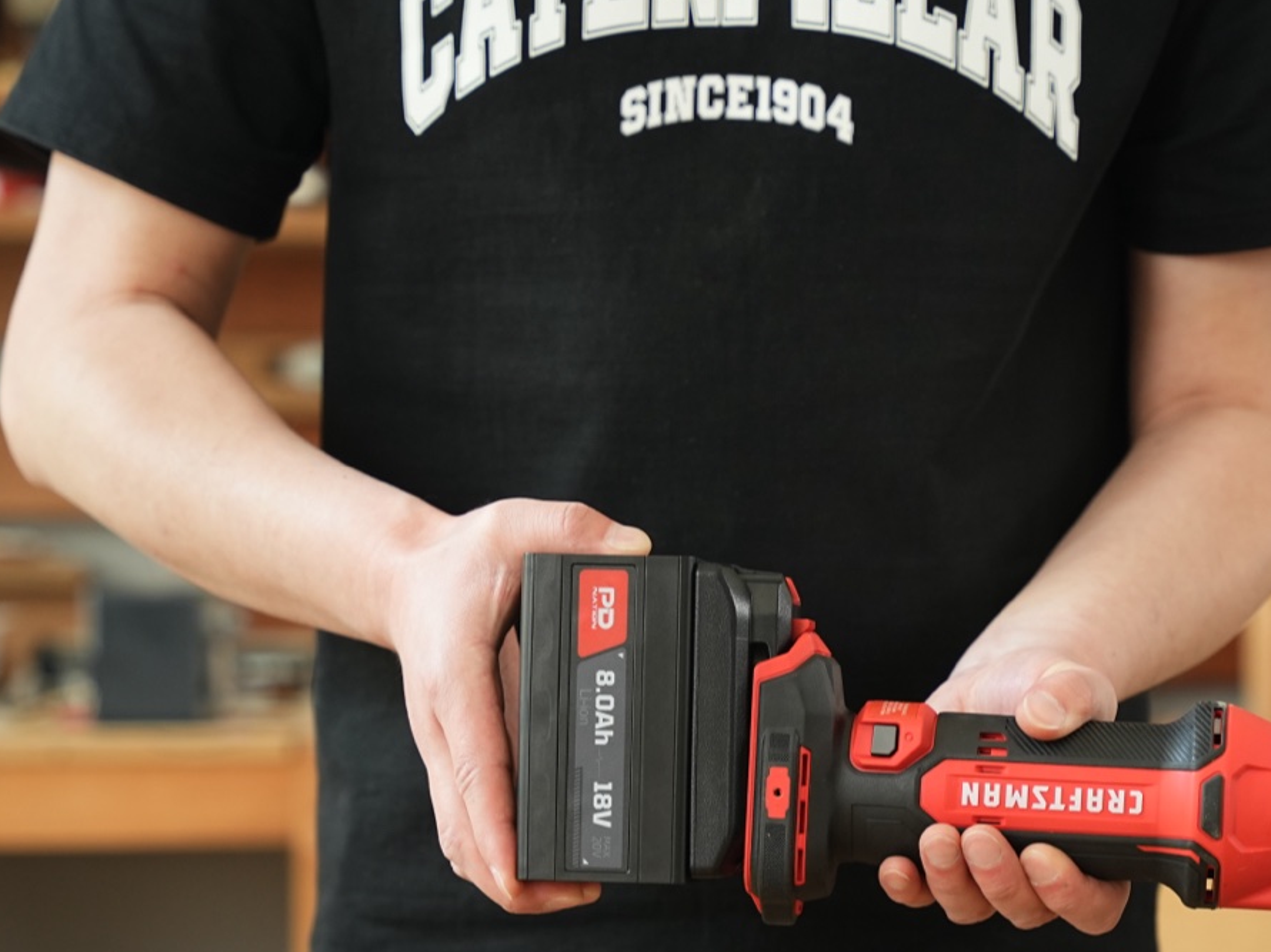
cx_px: 783
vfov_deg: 12.2
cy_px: 752
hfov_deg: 16.3
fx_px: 4442
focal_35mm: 121
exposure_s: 1/100
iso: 640
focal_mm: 70
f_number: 3.2
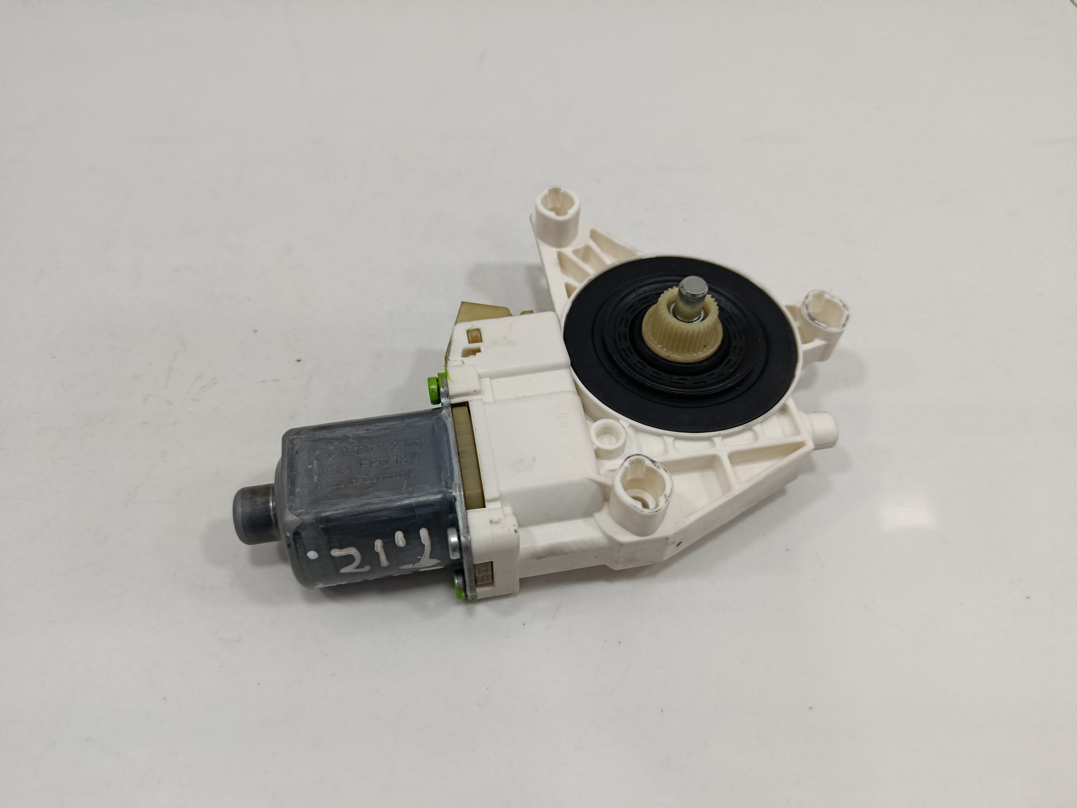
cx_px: 538
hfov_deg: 71.6
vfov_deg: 56.8
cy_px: 404
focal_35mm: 24
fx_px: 747
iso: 755
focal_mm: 5.24
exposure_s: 1/100
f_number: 1.7
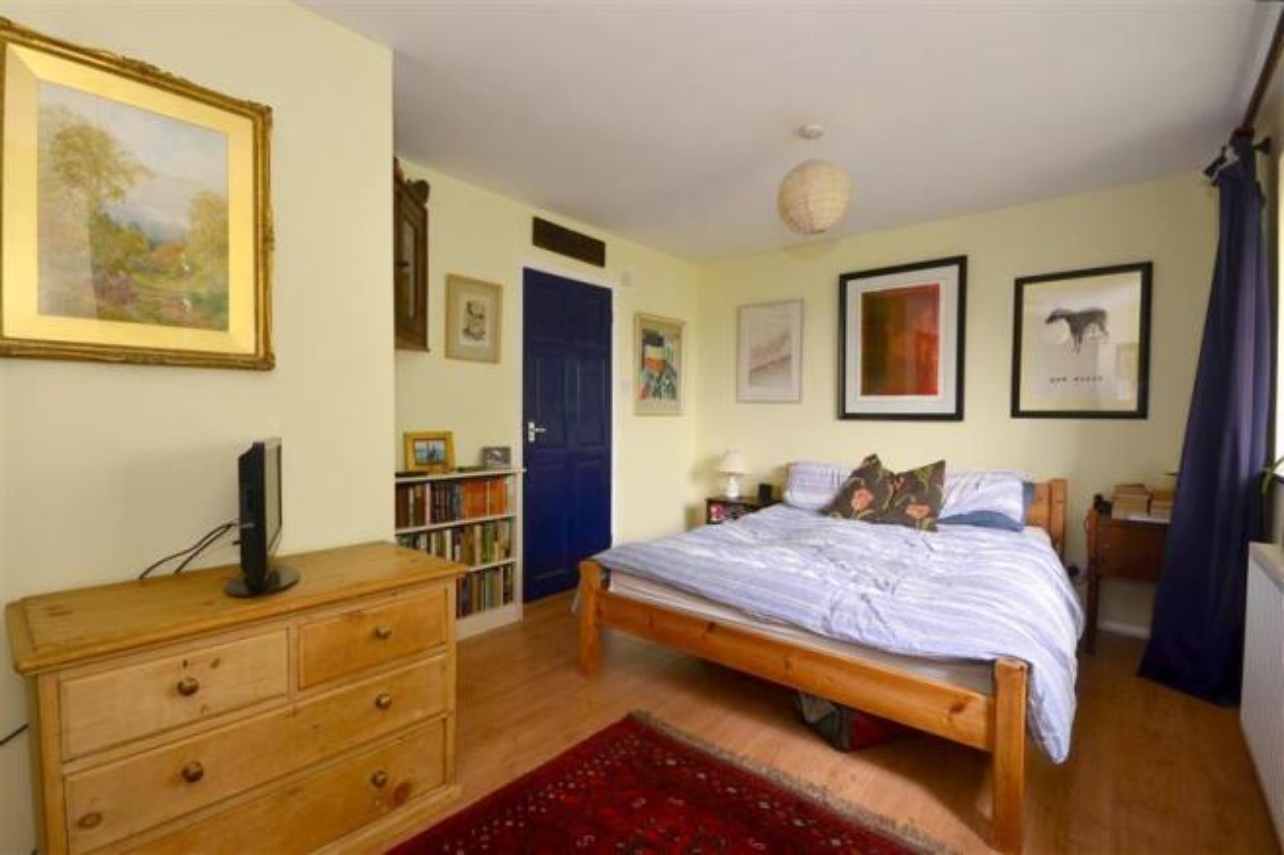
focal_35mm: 15
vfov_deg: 77.3
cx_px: 642
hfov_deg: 100.4
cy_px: 428
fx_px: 535
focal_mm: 10
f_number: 11
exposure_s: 1.6
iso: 200
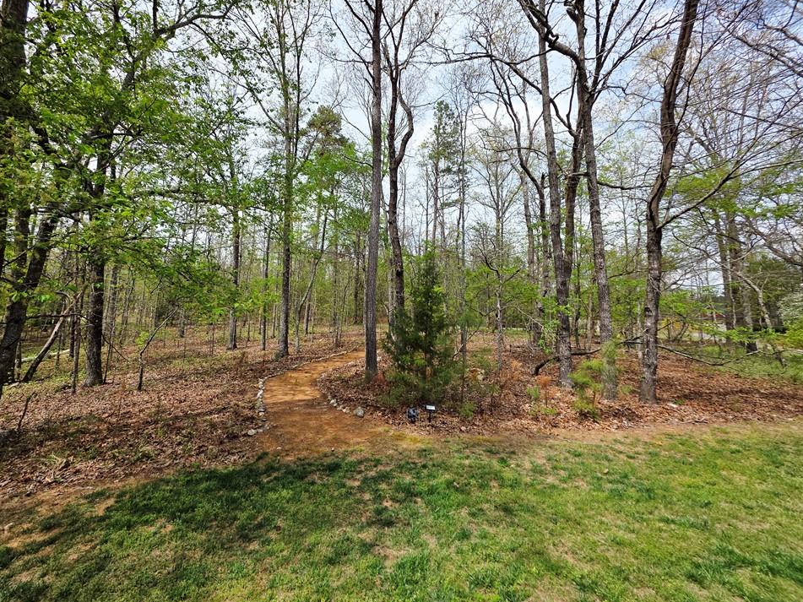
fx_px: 325
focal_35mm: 14
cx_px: 378
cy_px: 290
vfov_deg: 85.6
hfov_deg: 102.0
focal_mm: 2.2
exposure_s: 1/1667
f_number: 1.9
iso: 40
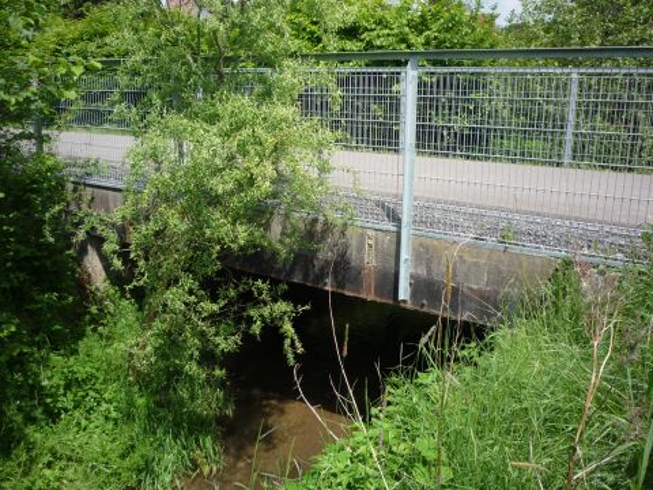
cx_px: 326
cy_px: 245
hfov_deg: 56.8
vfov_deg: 44.2
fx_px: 604
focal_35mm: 32
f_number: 4
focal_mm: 5.2
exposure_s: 1/400
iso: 100
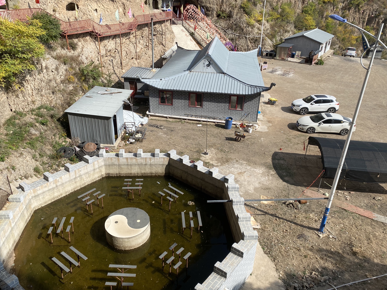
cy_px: 143
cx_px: 188
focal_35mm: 27
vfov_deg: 51.3
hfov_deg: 65.3
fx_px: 302
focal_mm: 4.25
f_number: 1.8
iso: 32
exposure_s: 1/2967
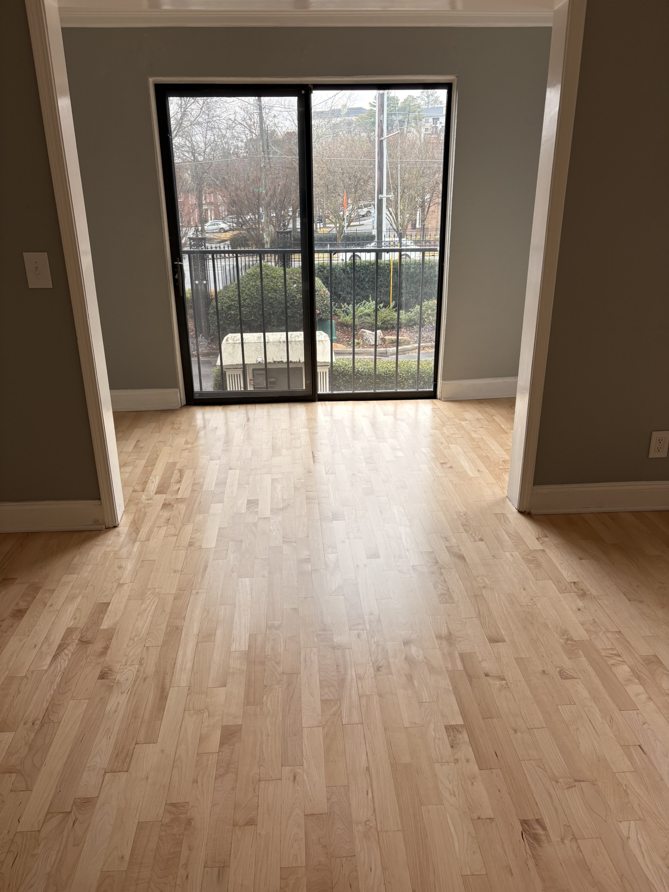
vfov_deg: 67.3
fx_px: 670
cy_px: 446
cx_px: 334
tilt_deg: -20.5
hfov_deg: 53.1
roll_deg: +1.2
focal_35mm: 26
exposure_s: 1/122
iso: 50
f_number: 1.6
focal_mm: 5.96
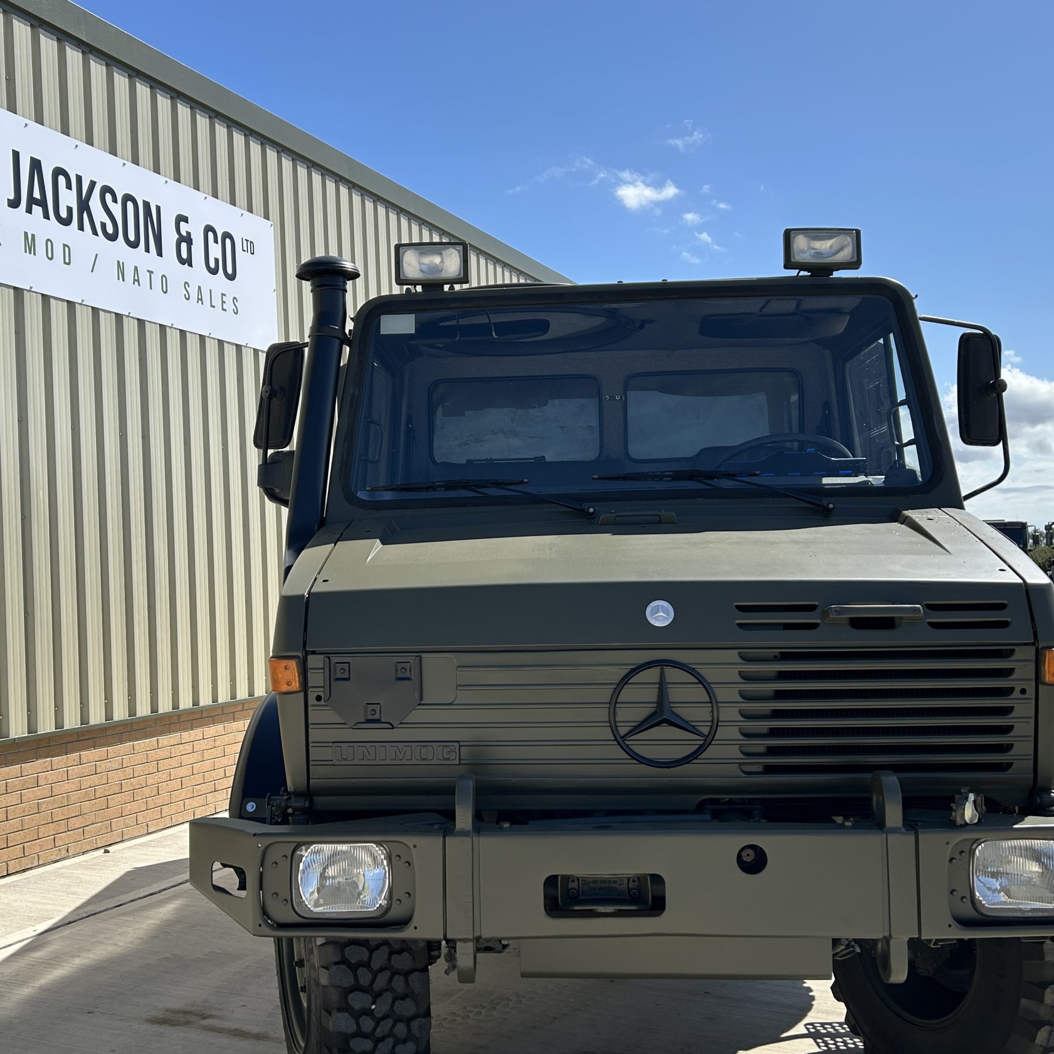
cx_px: 503
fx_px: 1206
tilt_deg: +1.5
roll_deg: +1.9
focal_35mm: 35
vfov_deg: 47.2
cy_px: 549
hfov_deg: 47.2
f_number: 1.5
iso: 50
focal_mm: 5.7
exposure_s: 1/4444
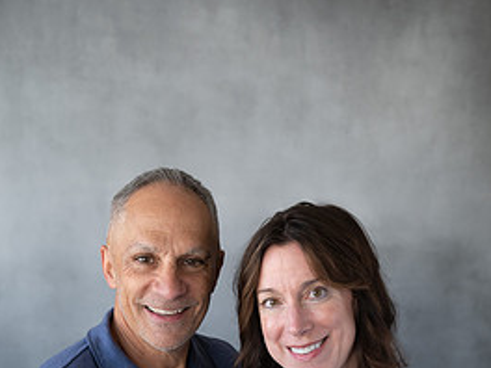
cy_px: 374
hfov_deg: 20.7
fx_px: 1347
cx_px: 240
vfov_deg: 15.3
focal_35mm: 95
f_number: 5
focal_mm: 58
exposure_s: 1/80
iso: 640
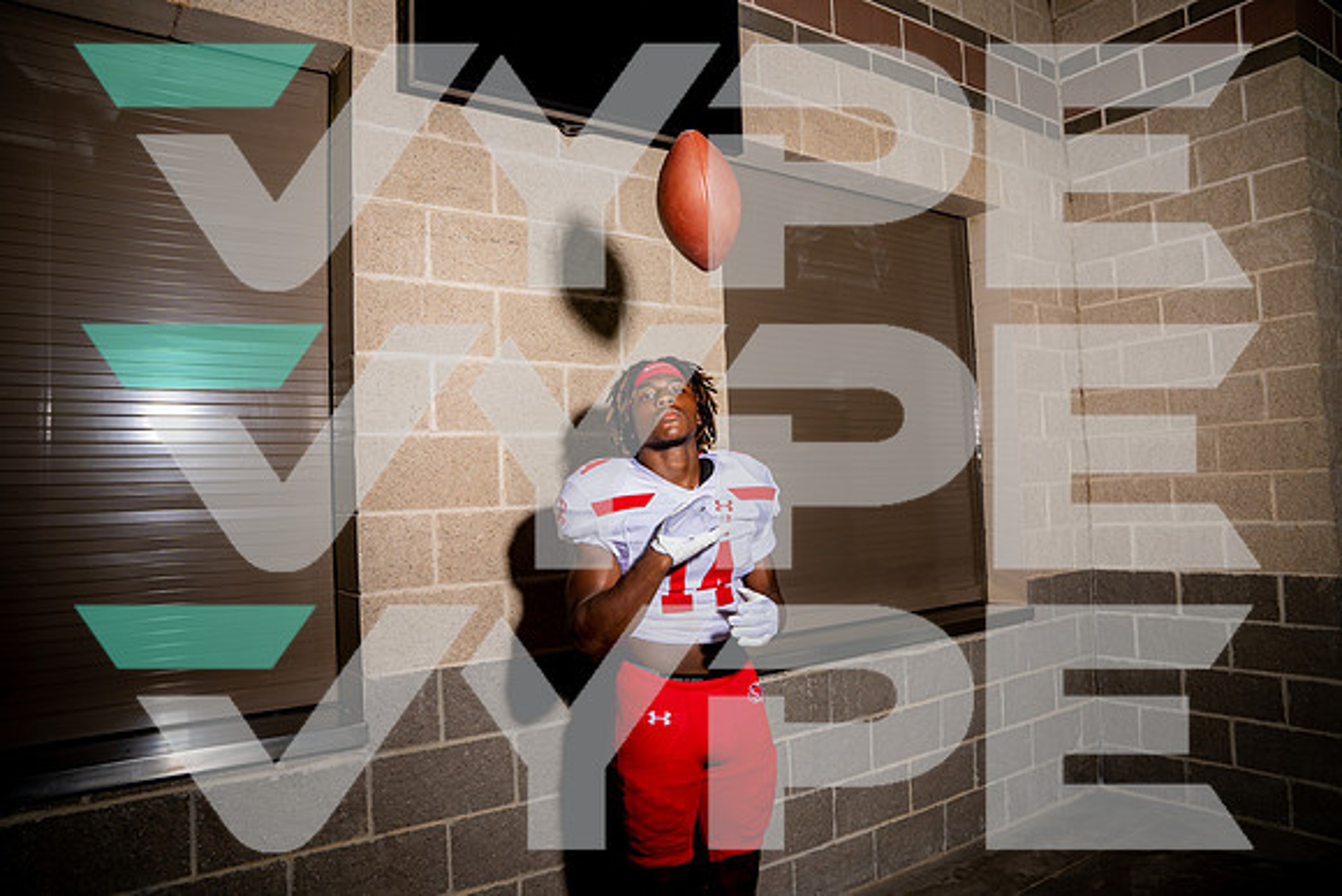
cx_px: 671
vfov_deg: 53.2
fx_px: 895
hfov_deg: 73.7
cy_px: 448
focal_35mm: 24
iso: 100
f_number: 8
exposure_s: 1/250
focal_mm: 24
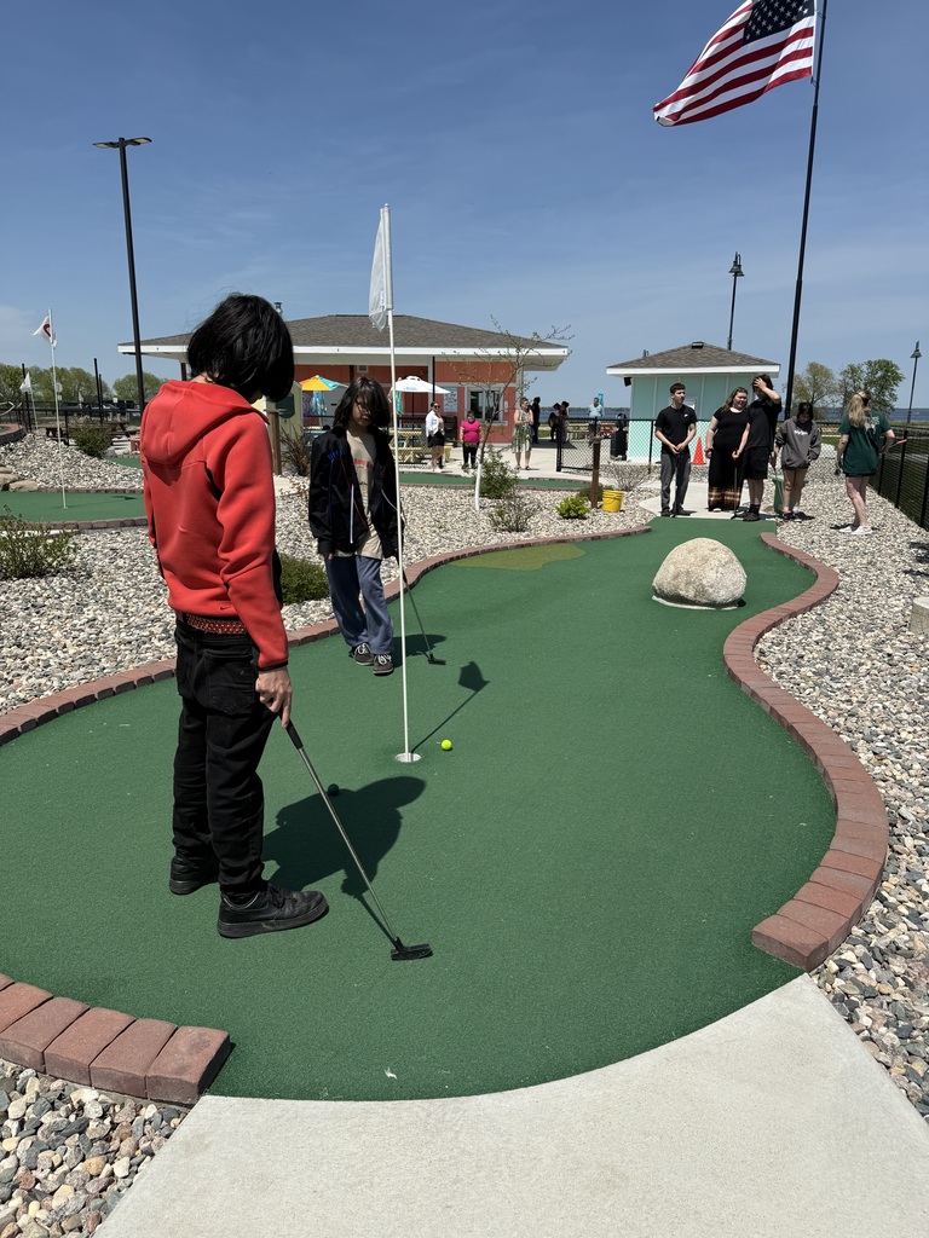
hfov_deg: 56.8
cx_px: 464
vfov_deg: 71.6
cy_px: 619
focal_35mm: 24
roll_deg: -0.8
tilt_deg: -12.4
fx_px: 859
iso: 80
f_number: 1.78
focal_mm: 6.76
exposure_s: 1/7353
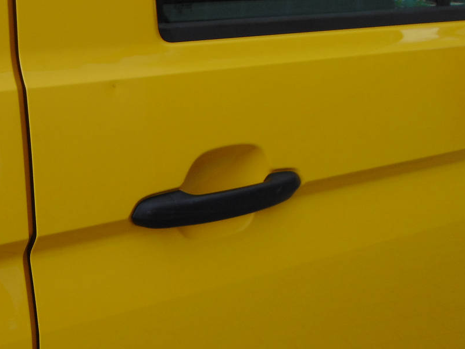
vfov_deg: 24.4
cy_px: 200
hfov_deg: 31.0
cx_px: 64
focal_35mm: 60
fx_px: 806
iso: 80
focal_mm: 5.4
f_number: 3.1
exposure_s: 1/80
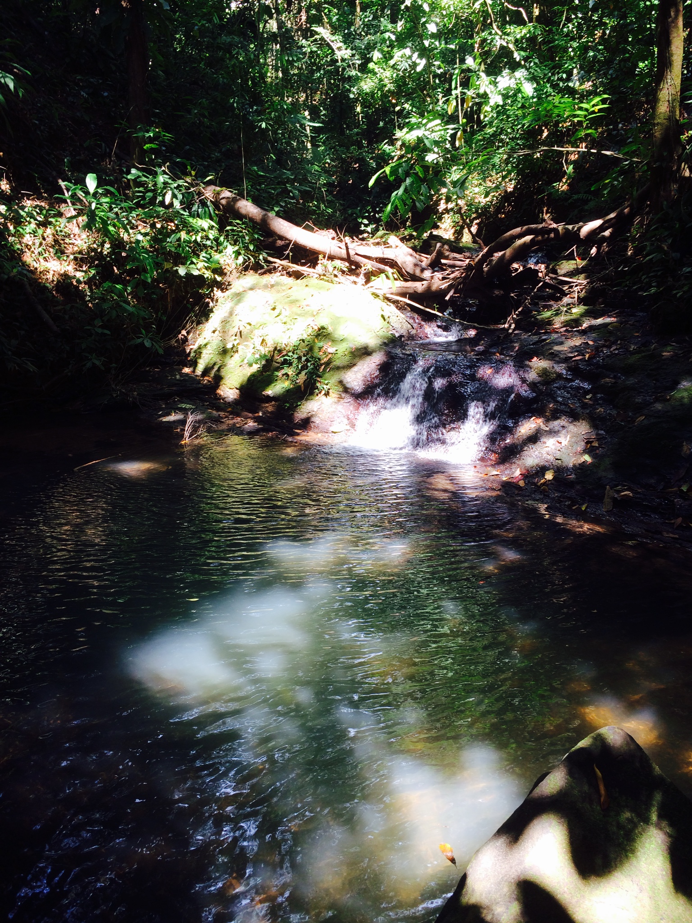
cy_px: 462
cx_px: 346
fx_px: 800
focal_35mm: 30
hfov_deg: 46.8
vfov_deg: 60.0
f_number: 2.2
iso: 40
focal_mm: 4.12
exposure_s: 1/60
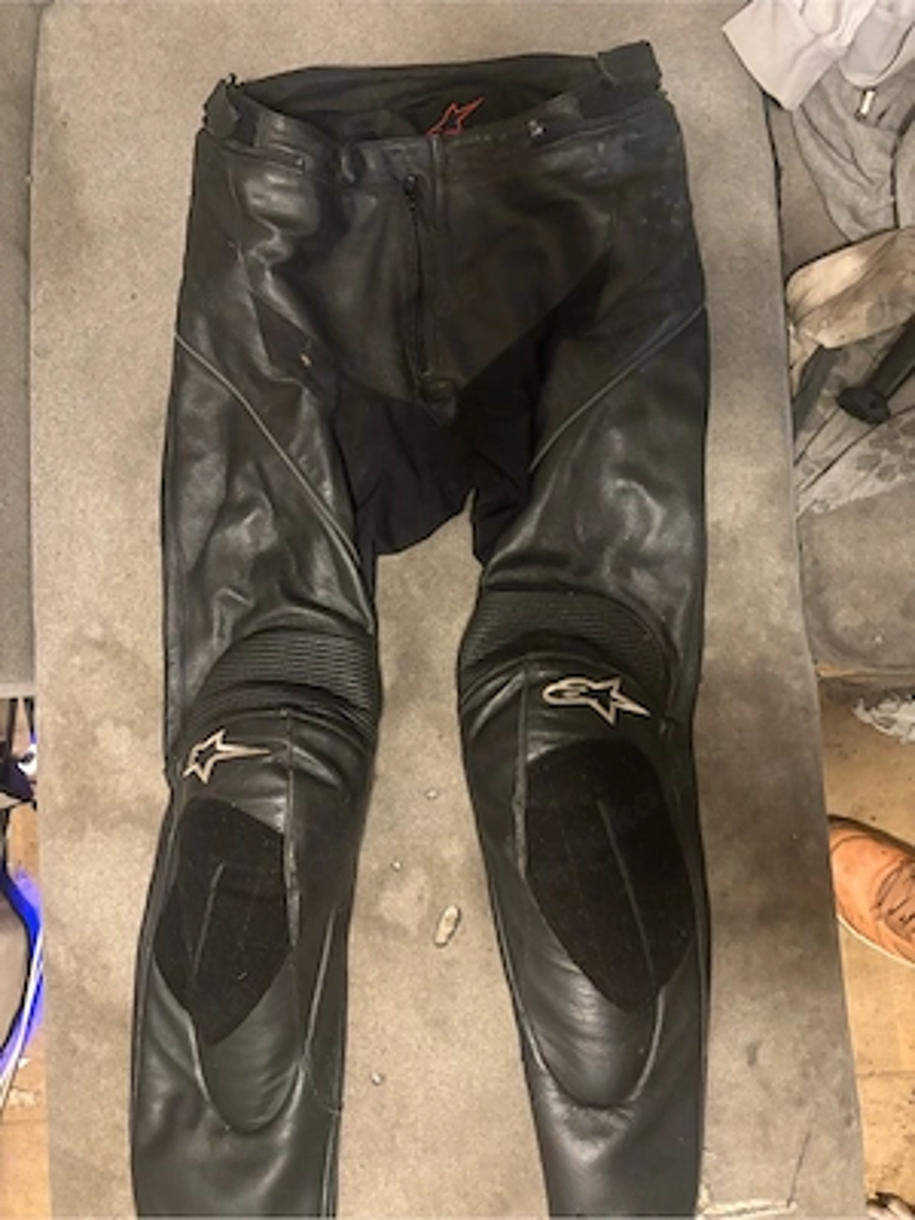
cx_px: 458
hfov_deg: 53.1
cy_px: 610
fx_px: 916
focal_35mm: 26
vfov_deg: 67.3
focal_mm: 5.96
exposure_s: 1/25
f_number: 1.6
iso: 640
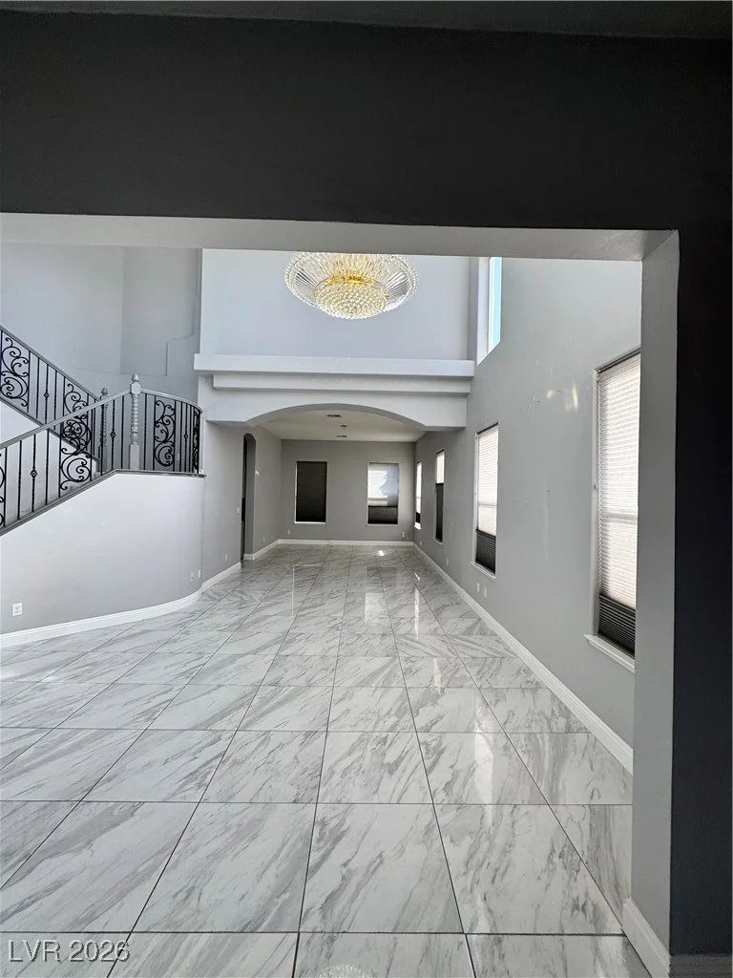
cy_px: 489
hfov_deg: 85.7
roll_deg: -2.3
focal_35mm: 14
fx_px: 395
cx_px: 366
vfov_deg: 102.1
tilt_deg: +0.5
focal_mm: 2.22
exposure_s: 1/136
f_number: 2.2
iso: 40
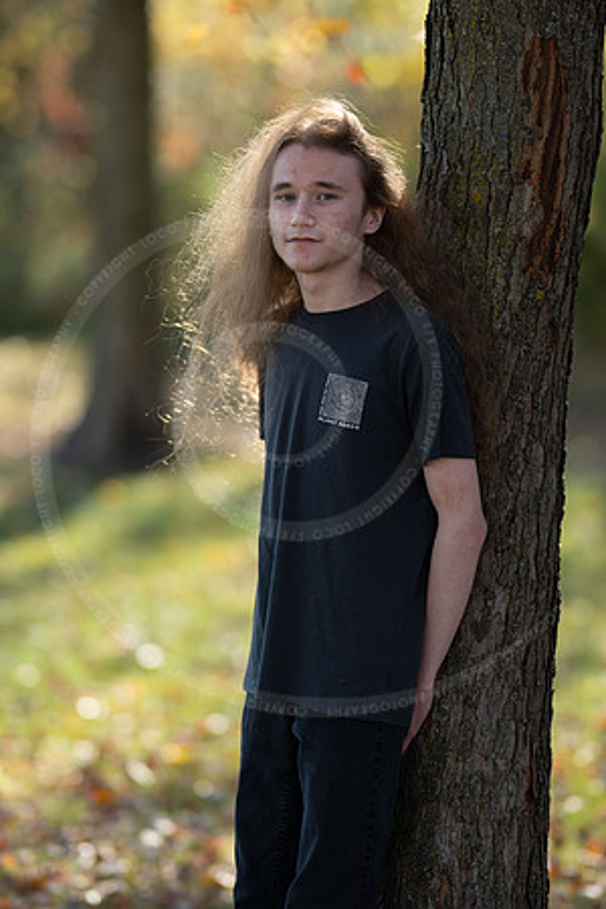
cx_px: 303
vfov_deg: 16.1
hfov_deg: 10.8
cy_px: 454
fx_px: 3206
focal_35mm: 127
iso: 80
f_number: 1.2
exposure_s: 1/1250
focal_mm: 85
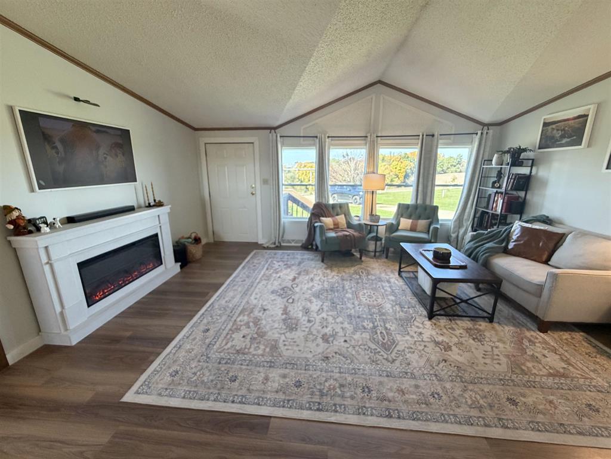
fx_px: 247
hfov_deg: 102.1
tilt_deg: -14.7
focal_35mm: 14
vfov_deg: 85.7
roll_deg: +0.8
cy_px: 230
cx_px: 306
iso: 320
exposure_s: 1/120
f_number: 2.2
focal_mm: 2.22
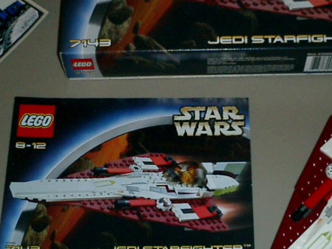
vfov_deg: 19.1
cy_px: 116
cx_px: 175
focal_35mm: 77
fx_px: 739
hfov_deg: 25.3
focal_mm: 7.5
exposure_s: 1/30
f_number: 3.2
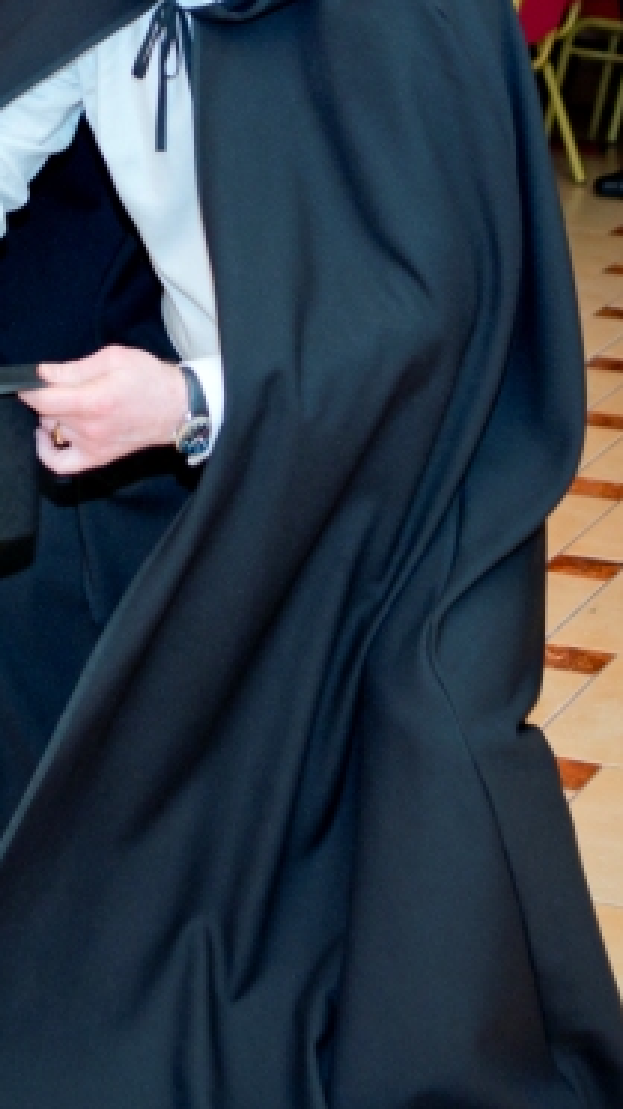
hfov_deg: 11.9
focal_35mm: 101
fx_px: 2969
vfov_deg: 20.8
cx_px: 60
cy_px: 159
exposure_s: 1/320
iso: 320
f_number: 2.8
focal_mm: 35
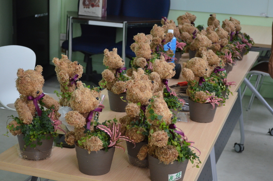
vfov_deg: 20.5
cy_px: 90
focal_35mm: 66
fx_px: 500
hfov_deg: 30.6
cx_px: 136
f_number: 5.3
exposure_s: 1/125
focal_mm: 44
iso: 2200
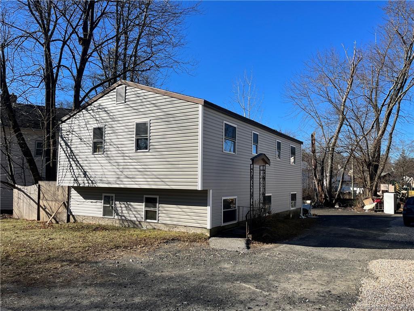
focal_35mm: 26
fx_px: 311
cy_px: 156
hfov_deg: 67.3
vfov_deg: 53.1
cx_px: 207
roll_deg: -0.5
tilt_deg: +5.4
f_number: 1.6
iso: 50
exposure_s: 1/3413
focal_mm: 5.1
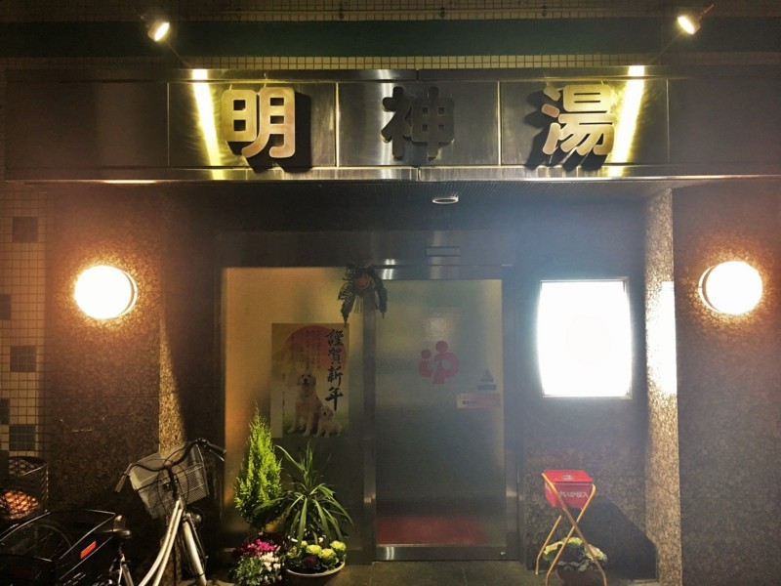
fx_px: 654
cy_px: 293
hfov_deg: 61.7
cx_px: 390
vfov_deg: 48.2
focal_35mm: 29
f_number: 2.2
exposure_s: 1/15
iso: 64
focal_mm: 4.15
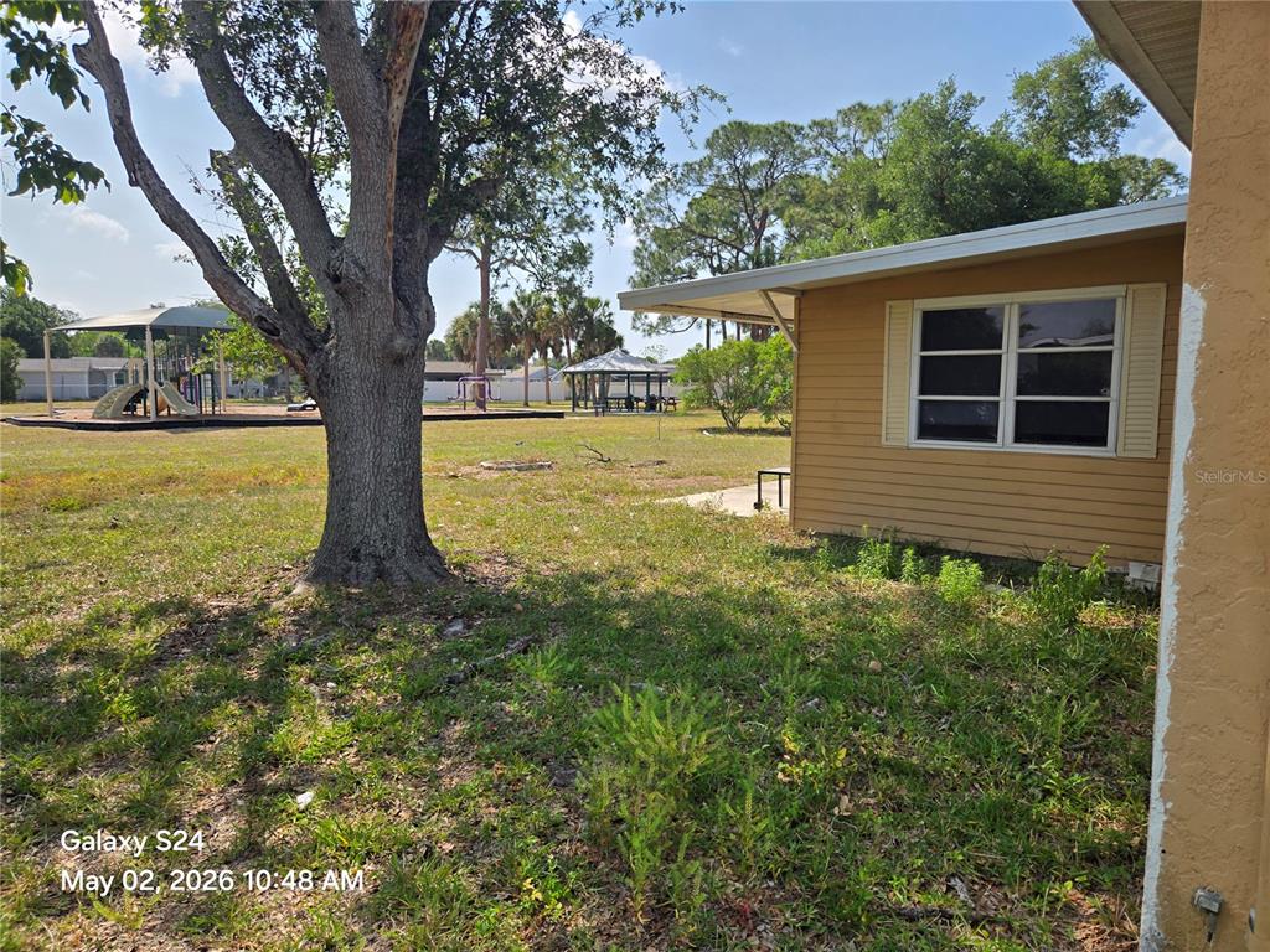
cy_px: 476
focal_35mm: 23
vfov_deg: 58.9
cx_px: 635
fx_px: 844
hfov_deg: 73.9
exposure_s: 1/1756
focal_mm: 5.4
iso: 25
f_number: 1.8
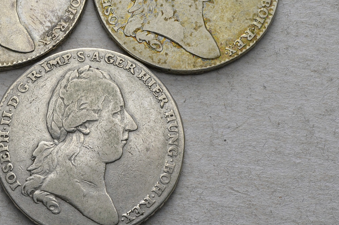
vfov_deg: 13.9
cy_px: 64
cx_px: 99
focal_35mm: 98
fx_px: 921
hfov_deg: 20.7
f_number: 14
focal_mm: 40
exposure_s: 1/250
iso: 400
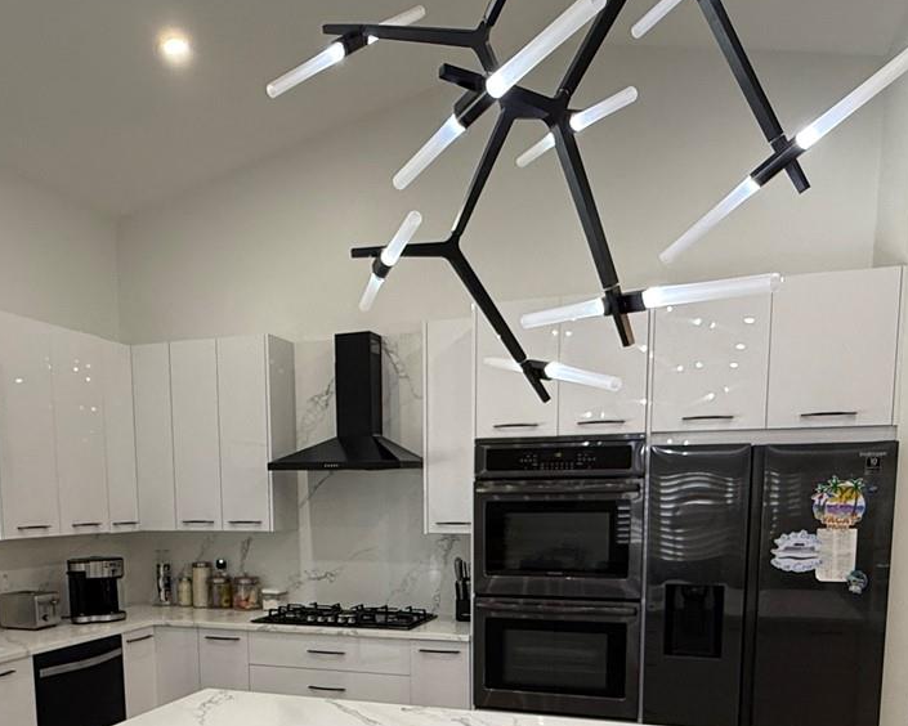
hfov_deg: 57.0
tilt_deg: -7.0
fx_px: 833
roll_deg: +0.6
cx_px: 399
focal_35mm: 31
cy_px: 591
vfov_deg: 44.6
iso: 250
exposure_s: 1/120
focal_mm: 2.22
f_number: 2.2
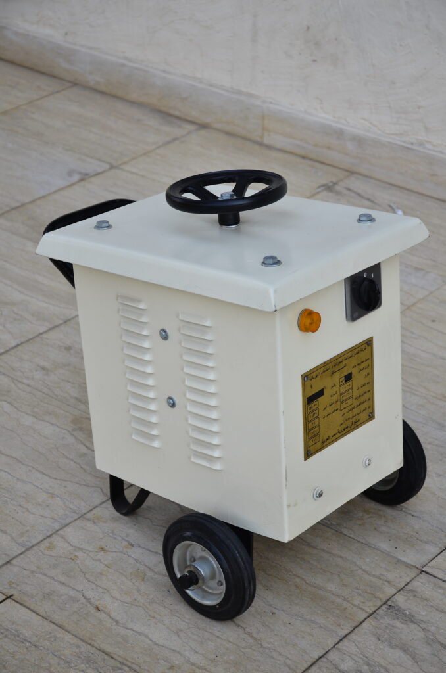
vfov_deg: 27.0
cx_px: 223
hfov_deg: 18.1
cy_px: 336
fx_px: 1400
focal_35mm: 75
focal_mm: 50
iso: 100
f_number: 5
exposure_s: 1/100
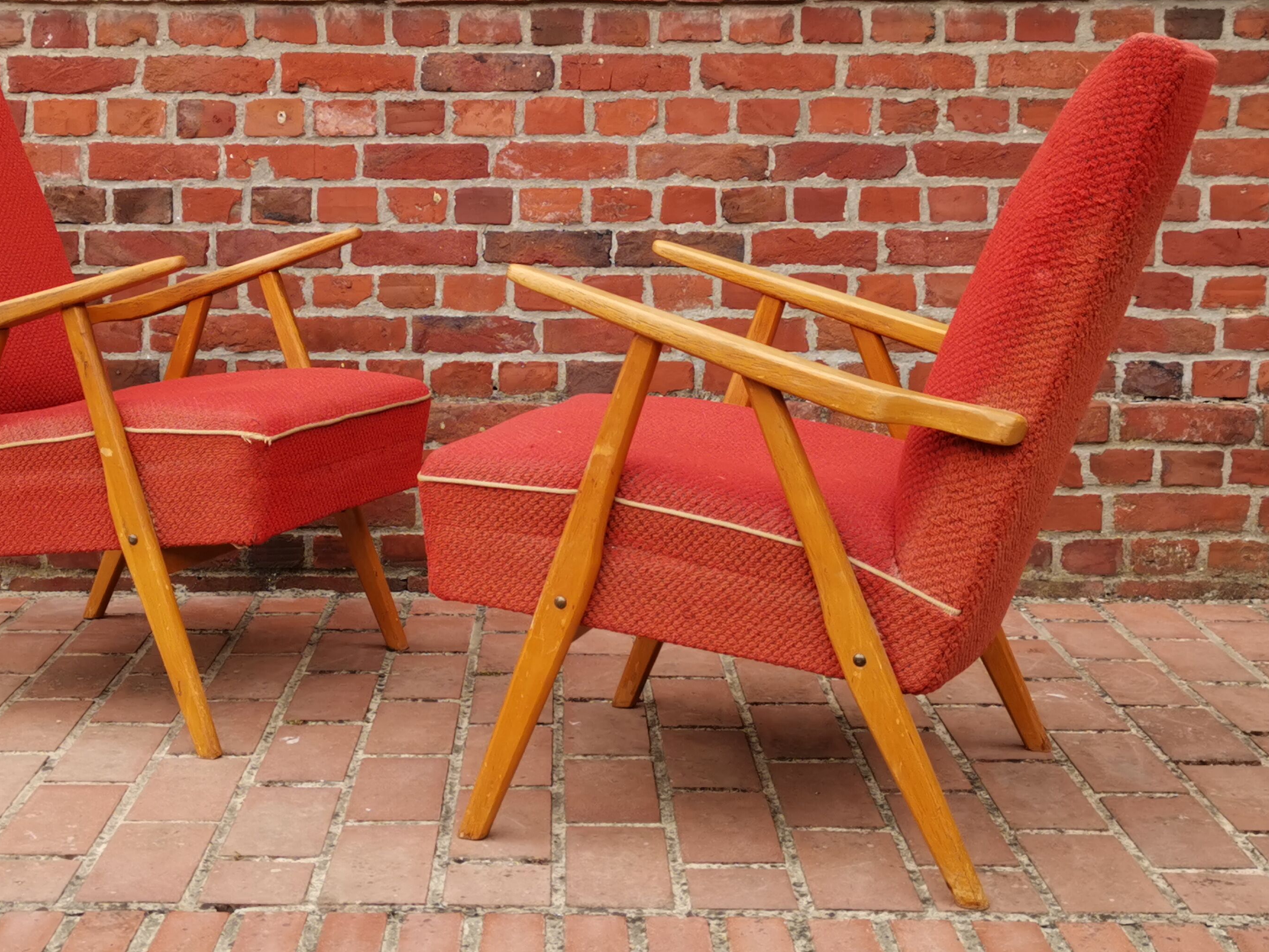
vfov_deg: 26.5
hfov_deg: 34.8
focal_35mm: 55
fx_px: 2017
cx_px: 498
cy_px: 403
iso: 50
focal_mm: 5.58
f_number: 1.8
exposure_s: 1/524
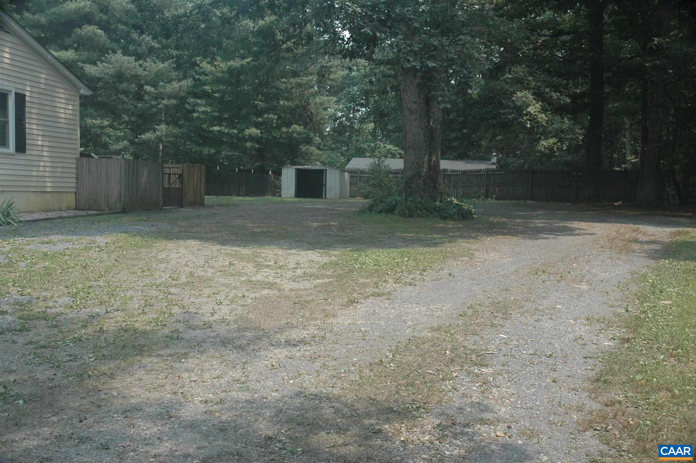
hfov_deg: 51.3
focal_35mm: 38
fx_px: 724
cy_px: 232
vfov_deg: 35.4
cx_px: 348
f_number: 7.1
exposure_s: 1/200
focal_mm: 25
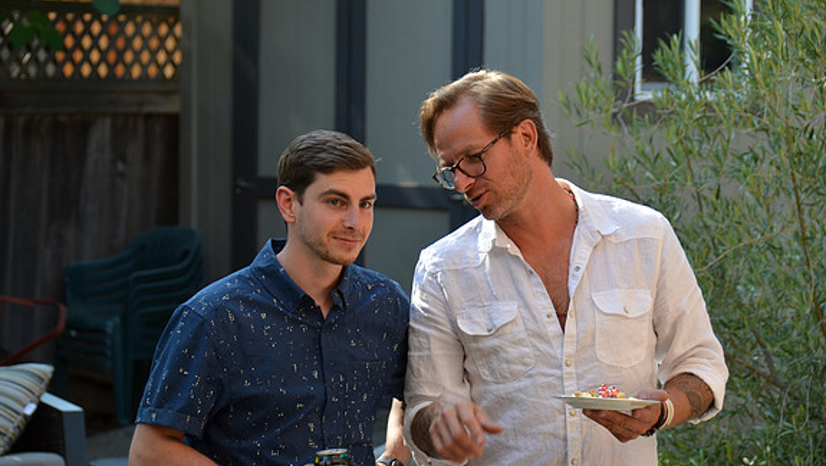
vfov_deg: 6.9
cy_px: 209
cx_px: 414
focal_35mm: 177
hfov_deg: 12.2
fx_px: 3878
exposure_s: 1/125
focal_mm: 112
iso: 200
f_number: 5.6
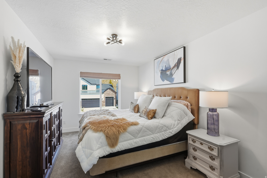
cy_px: 89
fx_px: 119
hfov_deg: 96.7
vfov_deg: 73.8
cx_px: 134
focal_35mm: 16
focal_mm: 16
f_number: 9
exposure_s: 1/125
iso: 320
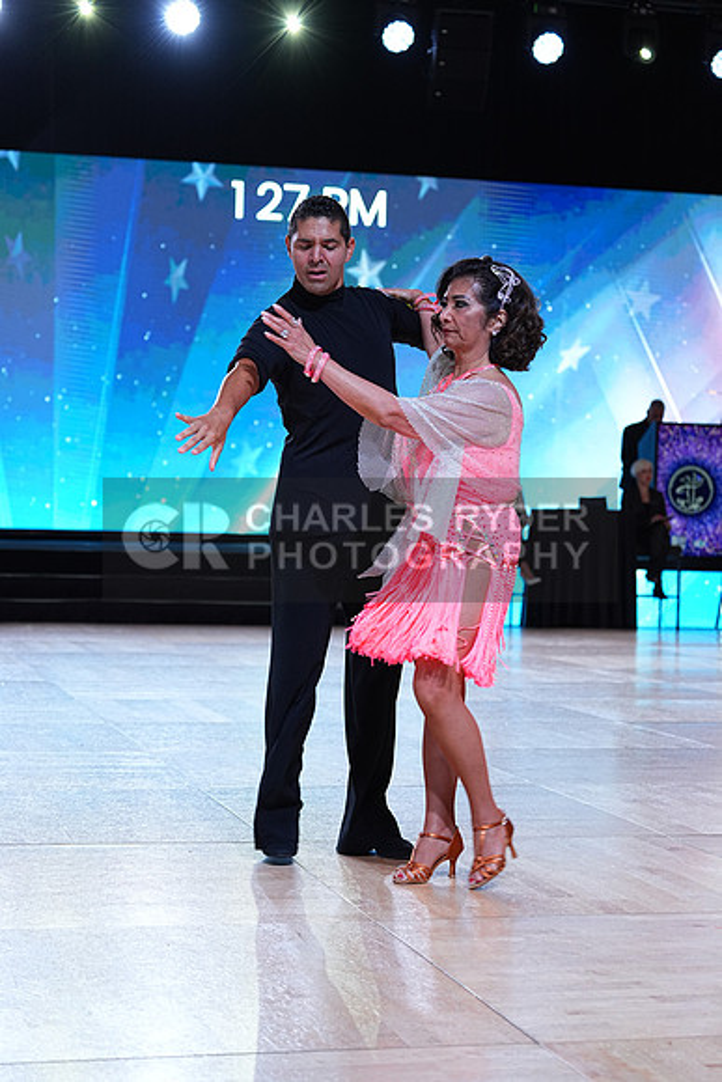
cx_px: 361
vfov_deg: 28.8
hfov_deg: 19.5
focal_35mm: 70
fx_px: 2104
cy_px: 541
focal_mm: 70
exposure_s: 1/320
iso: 800
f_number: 4
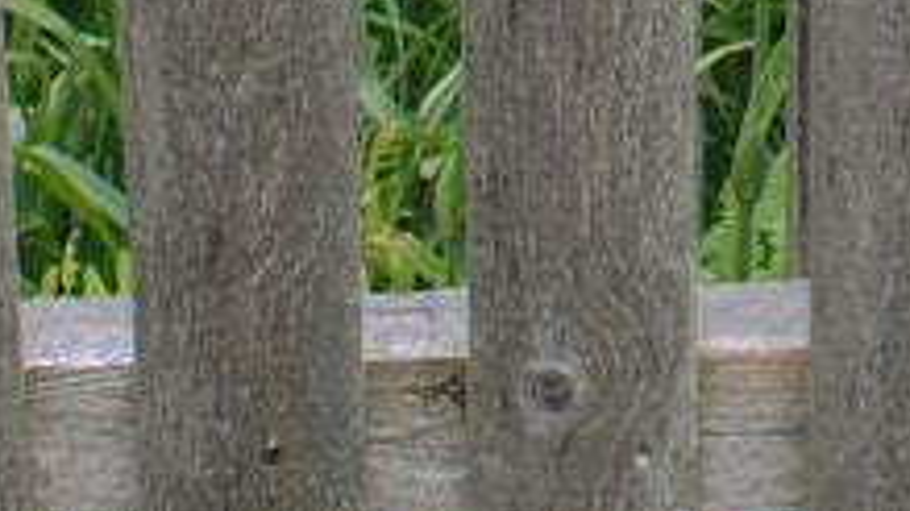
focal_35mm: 207
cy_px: -933
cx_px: 877
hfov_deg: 10.3
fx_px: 4993
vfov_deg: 5.5
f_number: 8
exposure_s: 1/40
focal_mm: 18
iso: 200
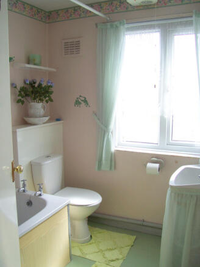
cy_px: 134
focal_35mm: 34
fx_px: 262
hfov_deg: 41.8
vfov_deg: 53.9
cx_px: 100
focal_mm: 5.6
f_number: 2.7
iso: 80
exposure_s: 1/80
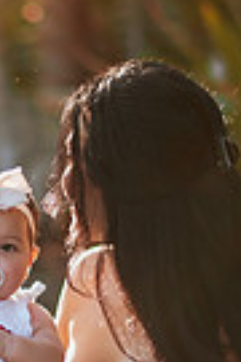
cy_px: 265
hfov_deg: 7.1
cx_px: -32
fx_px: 1938
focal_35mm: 193
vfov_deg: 10.6
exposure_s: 1/400
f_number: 1.4
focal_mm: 58
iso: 50
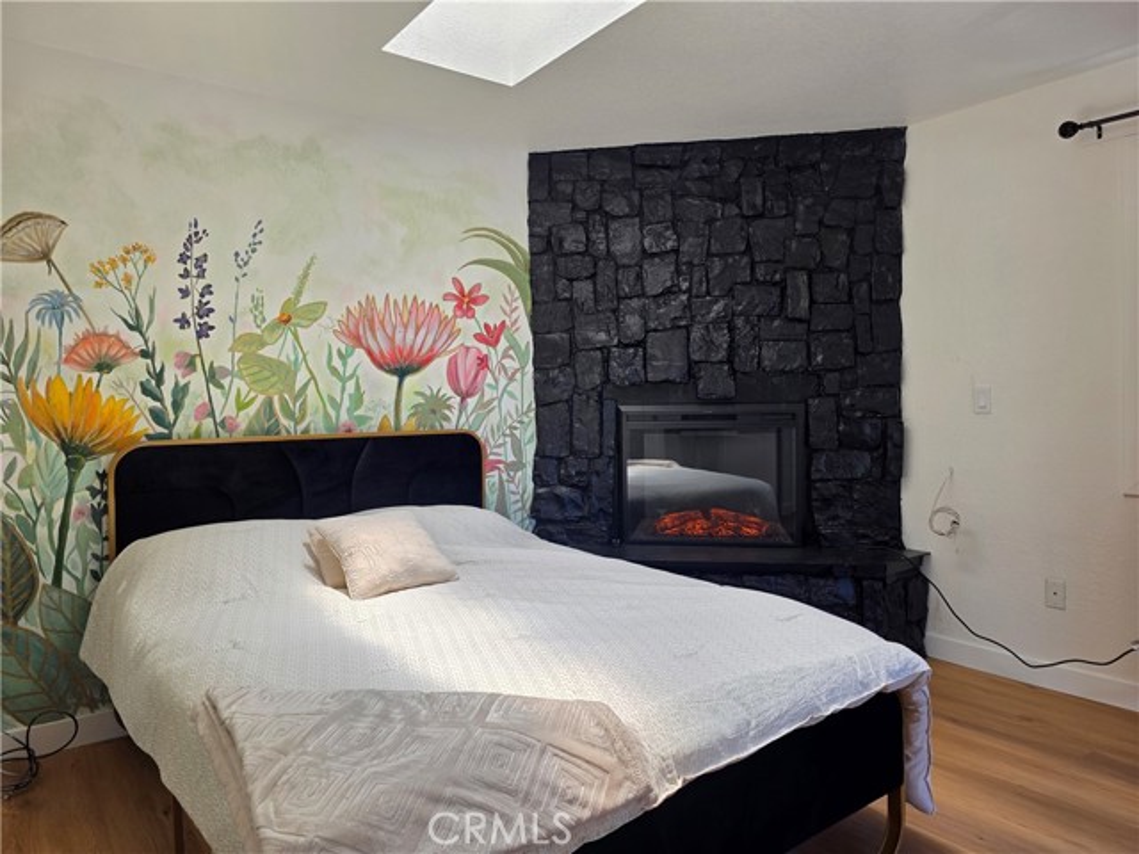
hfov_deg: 73.9
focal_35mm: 23
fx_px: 757
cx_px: 570
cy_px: 427
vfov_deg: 58.9
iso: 50
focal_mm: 6.3
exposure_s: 1/180
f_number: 1.7
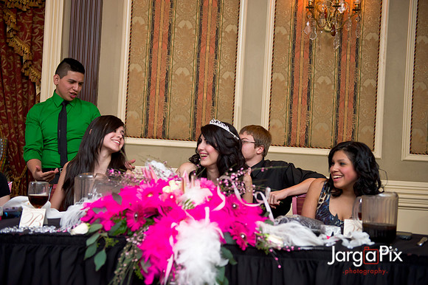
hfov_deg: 39.6
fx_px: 594
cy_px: 142
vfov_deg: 27.0
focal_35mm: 50
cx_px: 214
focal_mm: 50
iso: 1600
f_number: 3.2
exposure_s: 1/125
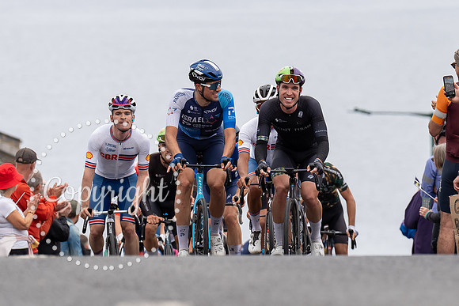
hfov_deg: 5.3
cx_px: 290
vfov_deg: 3.5
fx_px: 4992
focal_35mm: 391
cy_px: 106
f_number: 3.5
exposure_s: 1/1000
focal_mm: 178
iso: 320
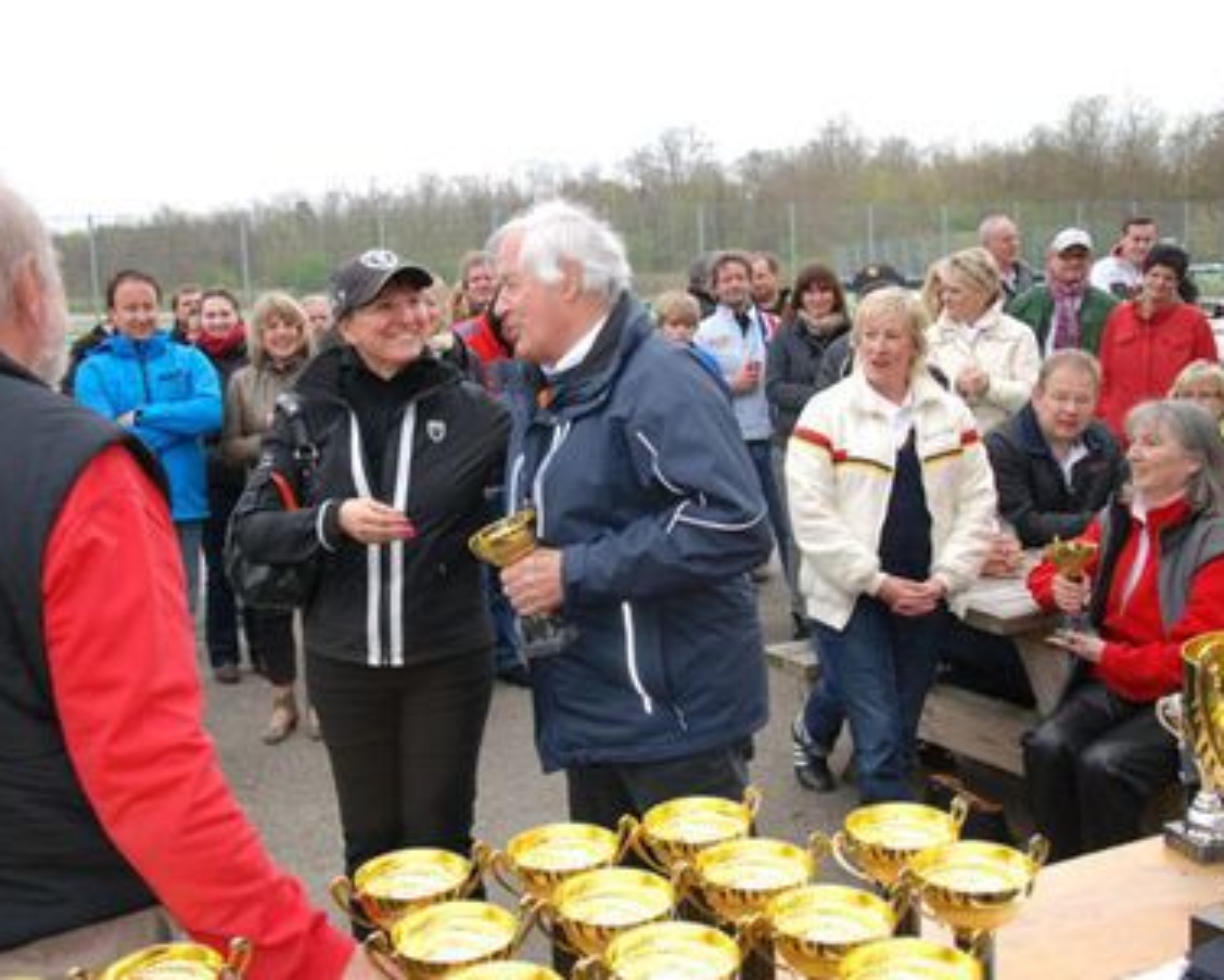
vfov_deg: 36.5
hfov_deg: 44.7
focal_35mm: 41
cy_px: 487
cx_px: 547
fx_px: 1486
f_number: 4
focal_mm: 24
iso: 200
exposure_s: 1/100
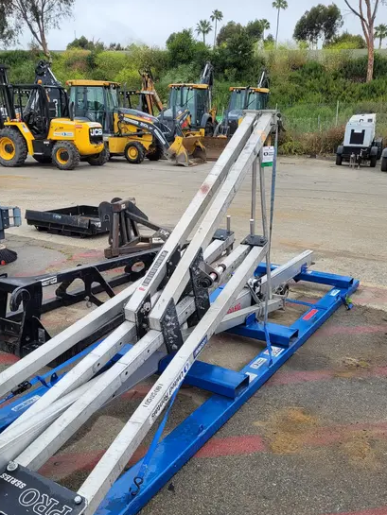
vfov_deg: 52.4
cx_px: 177
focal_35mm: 35
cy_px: 297
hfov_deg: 40.7
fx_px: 522
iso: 40
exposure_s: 1/493
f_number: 1.8
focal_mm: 5.4
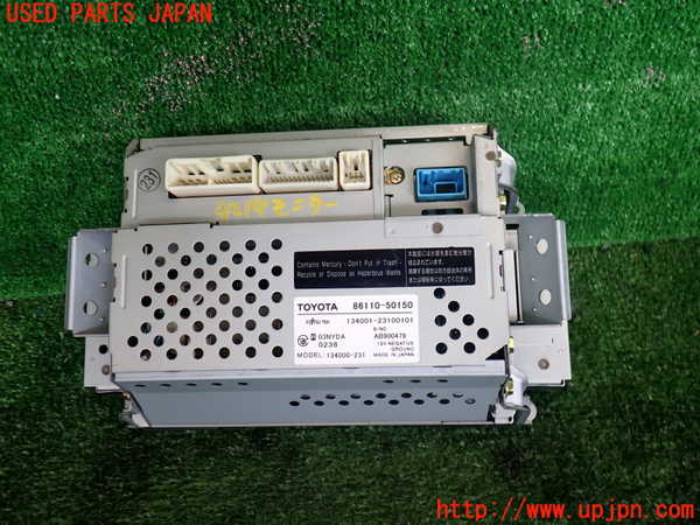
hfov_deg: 60.0
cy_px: 262
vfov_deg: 46.8
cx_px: 350
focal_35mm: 30
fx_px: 607
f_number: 2.3
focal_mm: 5.4
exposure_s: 1/125
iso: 125
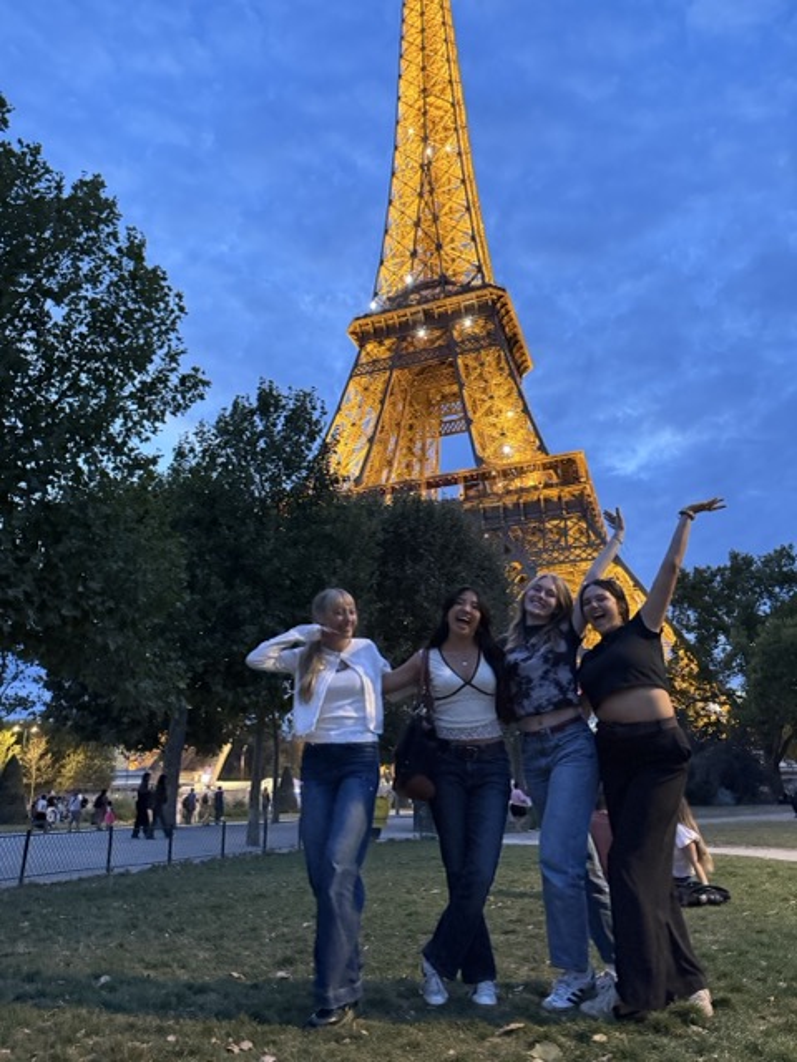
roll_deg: +0.5
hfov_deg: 56.8
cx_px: 398
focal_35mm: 24
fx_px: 737
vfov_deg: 71.6
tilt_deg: +20.5
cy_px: 531
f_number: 1.78
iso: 1000
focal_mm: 6.76
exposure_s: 1/40
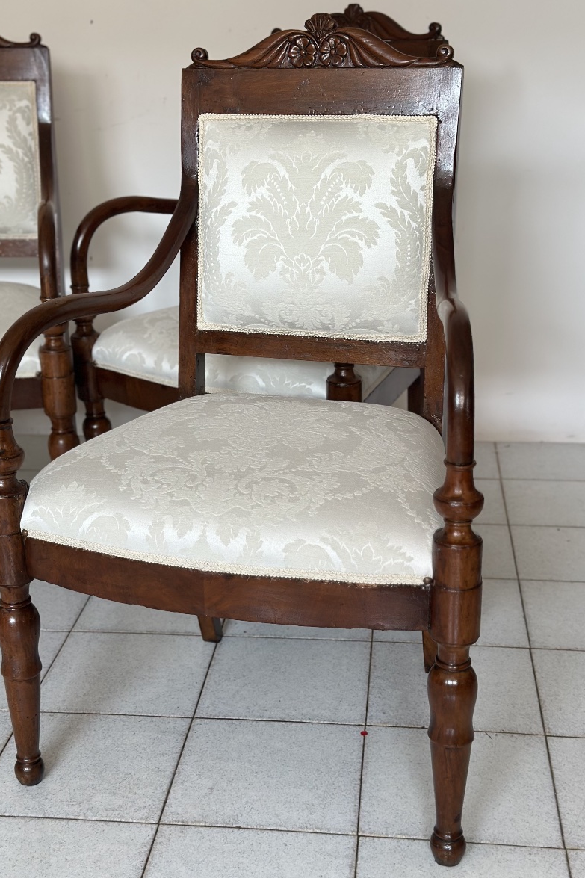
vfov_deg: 38.9
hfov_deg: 26.5
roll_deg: +0.9
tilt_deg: -19.7
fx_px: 1243
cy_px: 447
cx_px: 270
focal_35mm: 51
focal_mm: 6.86
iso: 125
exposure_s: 1/77
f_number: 1.78
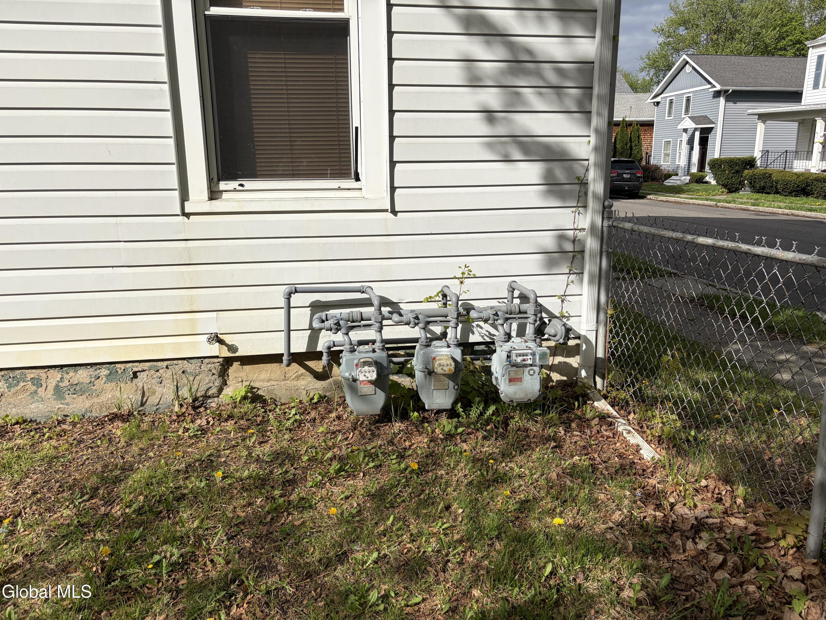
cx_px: 413
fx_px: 620
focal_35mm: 26
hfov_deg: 67.3
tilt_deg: -13.0
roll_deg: +0.4
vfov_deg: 53.1
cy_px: 310
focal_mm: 5.96
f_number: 1.6
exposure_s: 1/6329
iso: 50
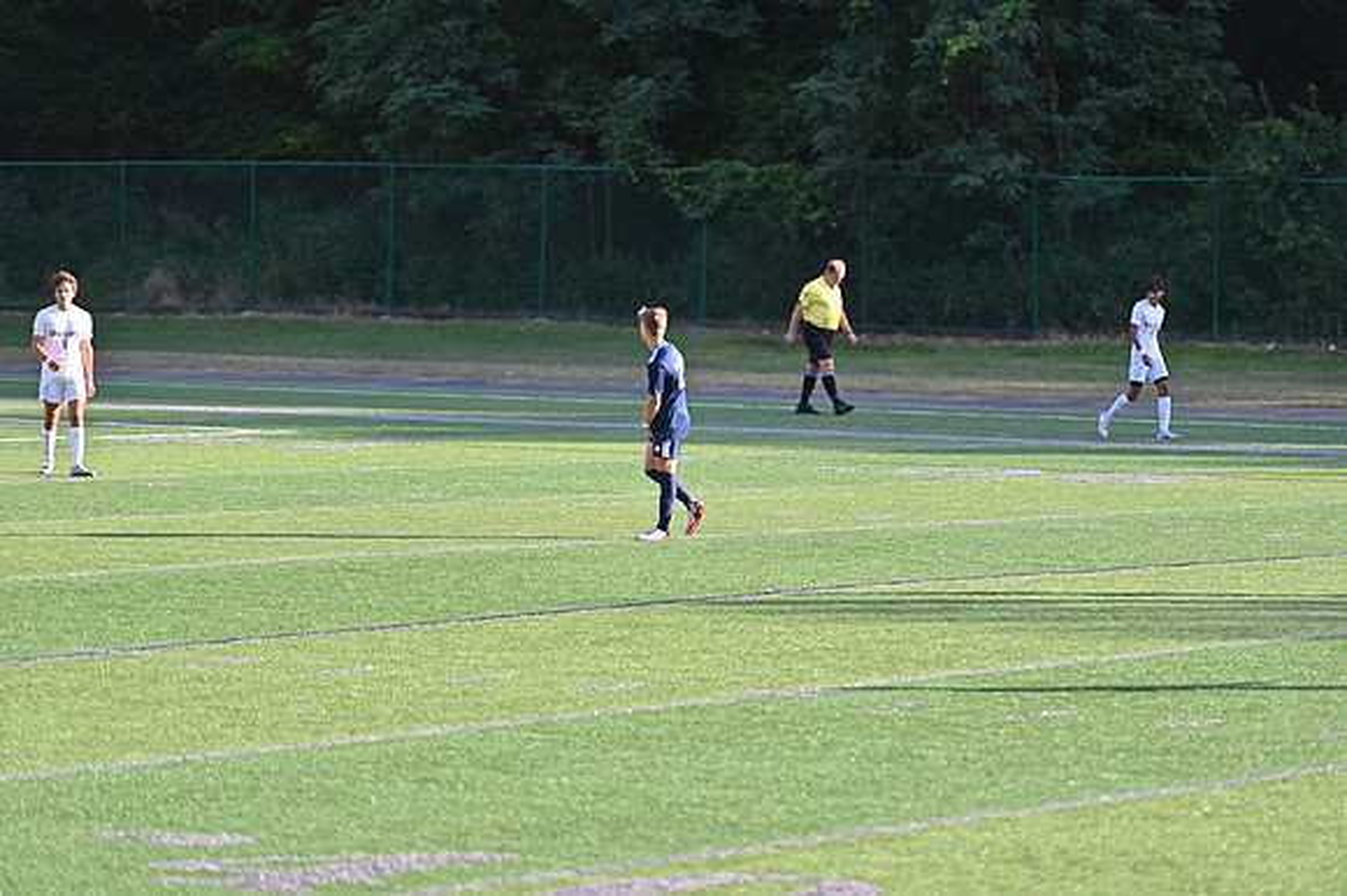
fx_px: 7479
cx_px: 674
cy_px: 448
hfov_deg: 10.3
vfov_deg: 6.9
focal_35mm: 200
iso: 200
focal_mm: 200
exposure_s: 1/1000
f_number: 2.8
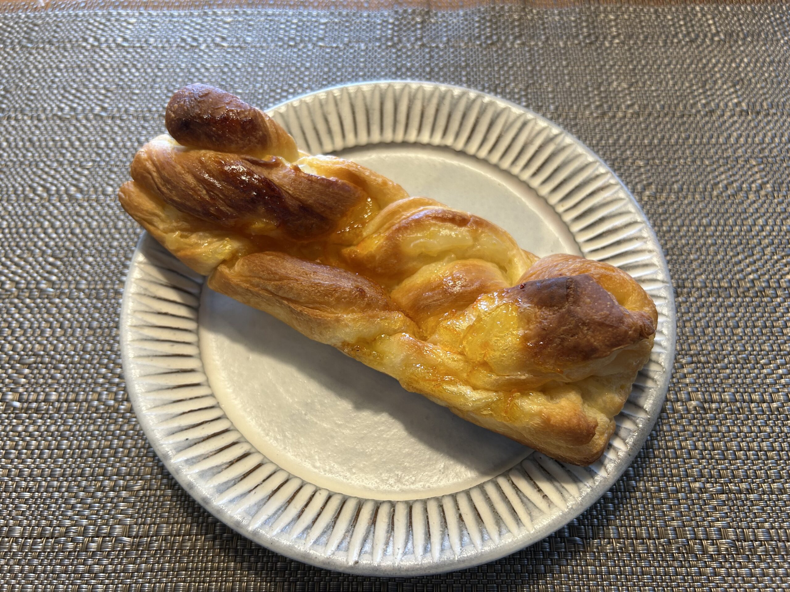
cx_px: 395
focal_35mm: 26
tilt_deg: -63.7
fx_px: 593
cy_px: 296
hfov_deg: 67.3
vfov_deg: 53.1
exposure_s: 1/120
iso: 100
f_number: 1.5
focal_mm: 5.7
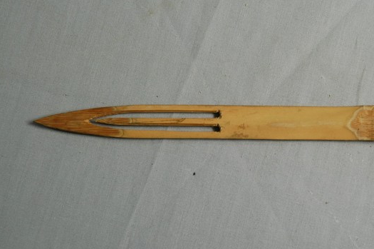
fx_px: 1329
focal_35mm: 128
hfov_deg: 16.0
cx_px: 226
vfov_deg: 10.7
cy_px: 128
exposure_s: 1/10
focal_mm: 70
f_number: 10
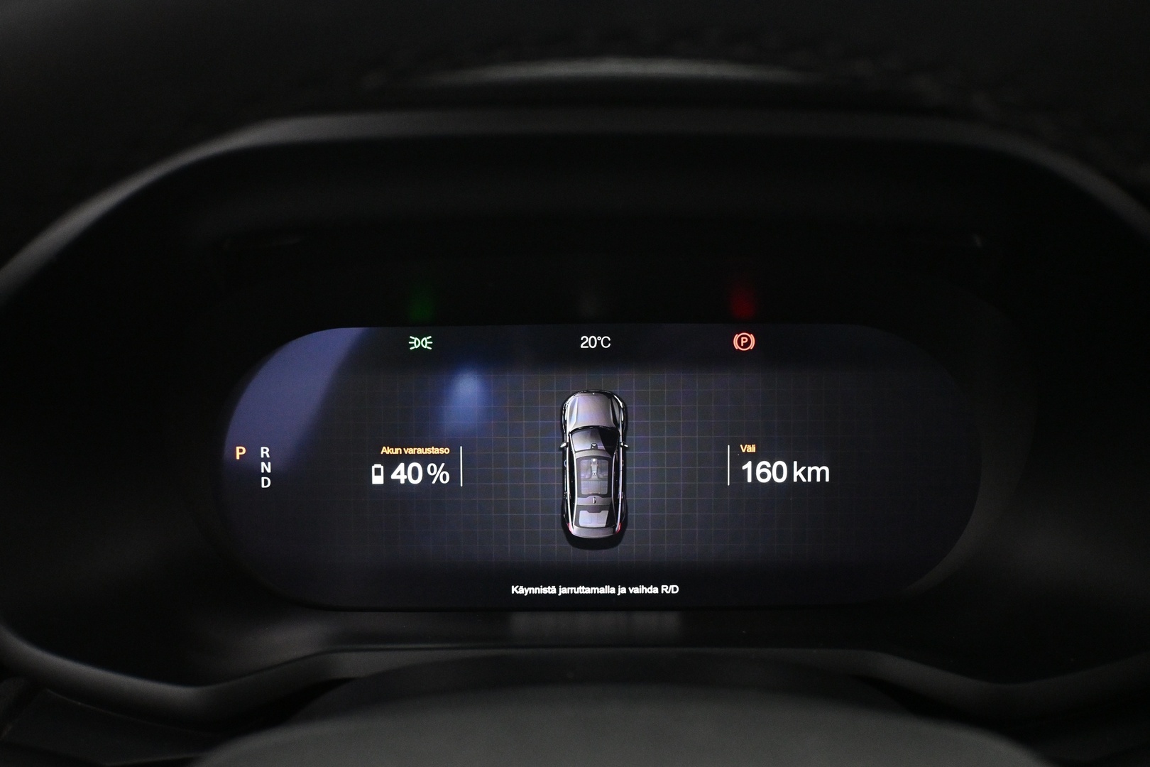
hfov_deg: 63.2
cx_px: 575
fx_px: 934
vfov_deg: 44.6
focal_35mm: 29
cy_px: 384
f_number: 3.8
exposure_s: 1/30
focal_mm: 19.5
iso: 4000
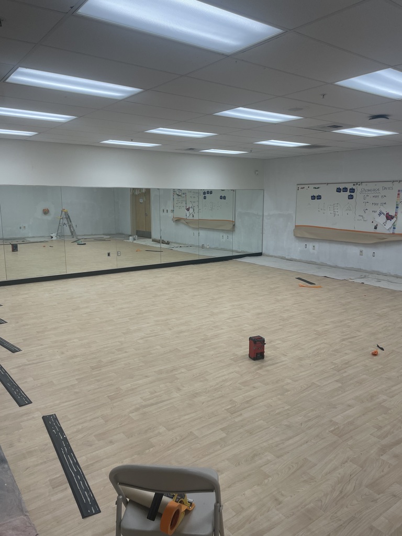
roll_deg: +0.2
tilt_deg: -10.6
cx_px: 201
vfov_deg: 67.3
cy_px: 268
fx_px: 403
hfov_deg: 53.1
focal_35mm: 26
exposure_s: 1/120
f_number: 1.6
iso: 50
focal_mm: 4.2
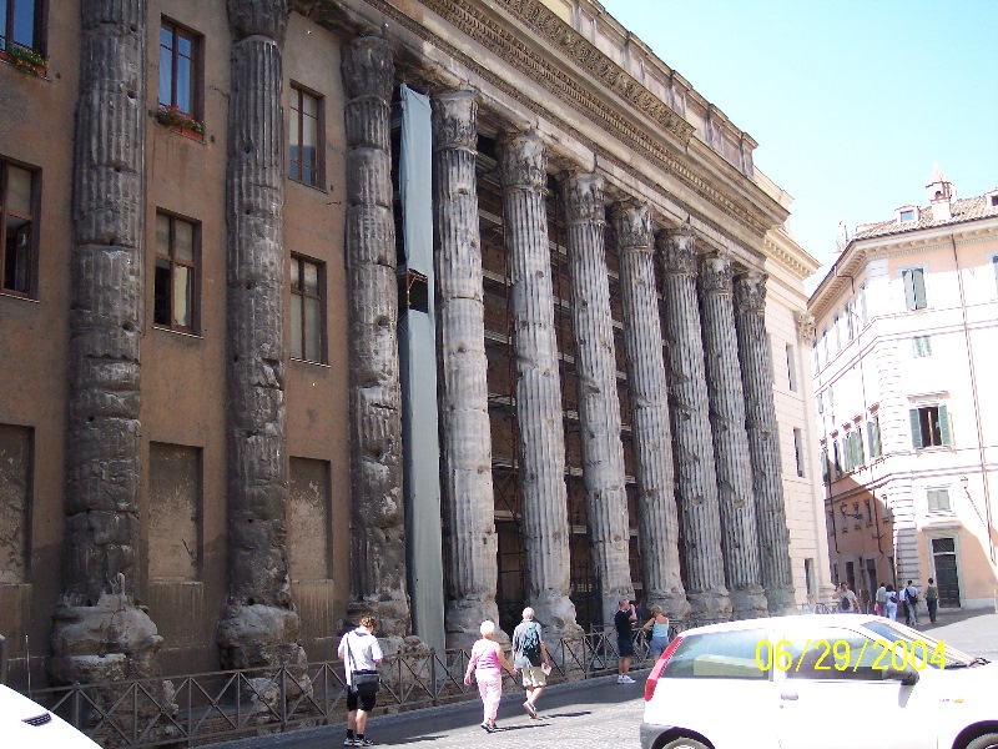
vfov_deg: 37.7
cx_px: 499
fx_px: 1096
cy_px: 374
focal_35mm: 38
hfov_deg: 49.0
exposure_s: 1/500
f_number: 2.8
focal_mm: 8
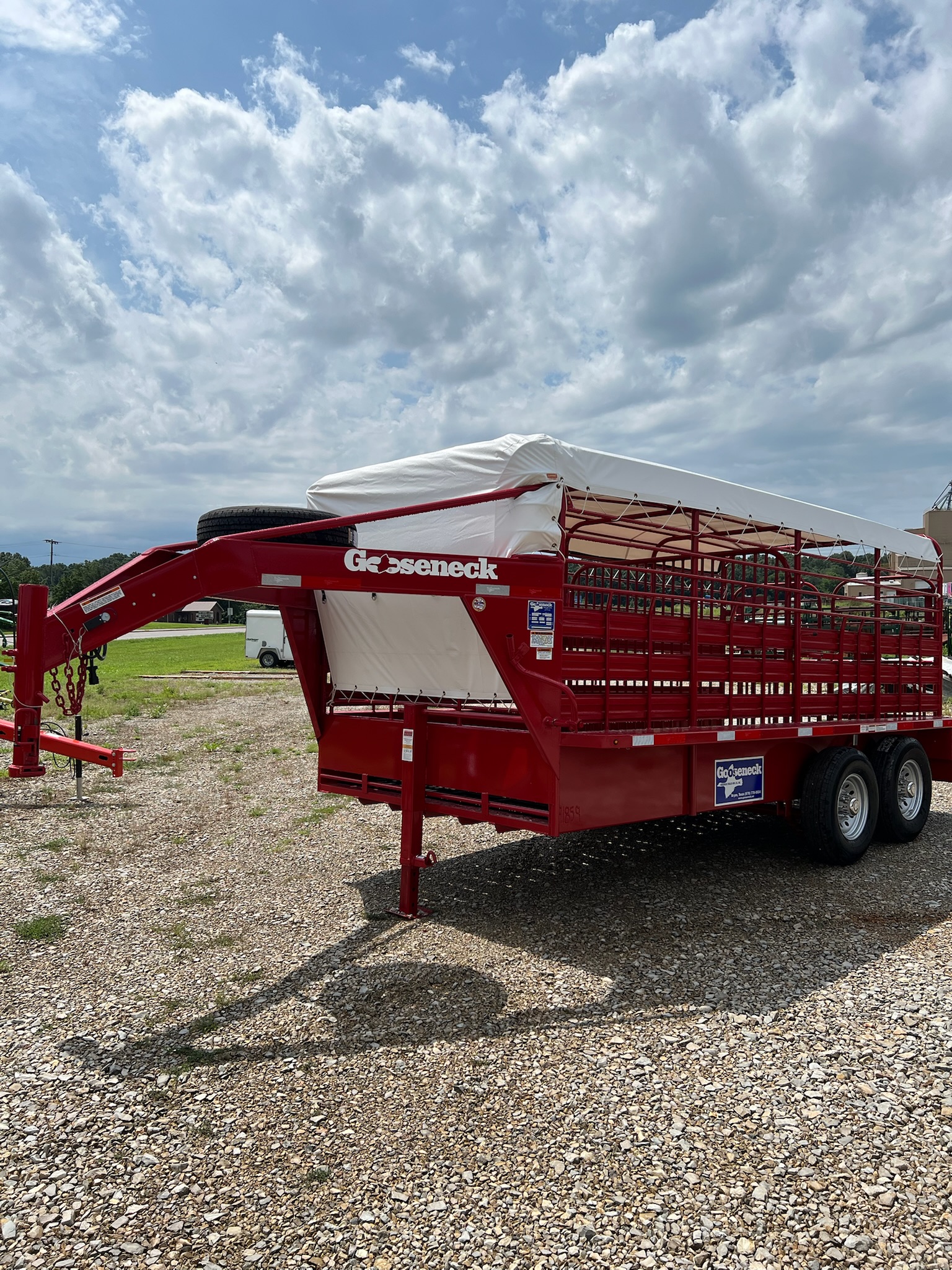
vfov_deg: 67.3
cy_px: 635
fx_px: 953
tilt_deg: -0.6
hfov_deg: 53.1
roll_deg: +0.9
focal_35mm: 26
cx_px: 476
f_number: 1.5
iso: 50
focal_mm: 5.7
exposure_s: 1/9434
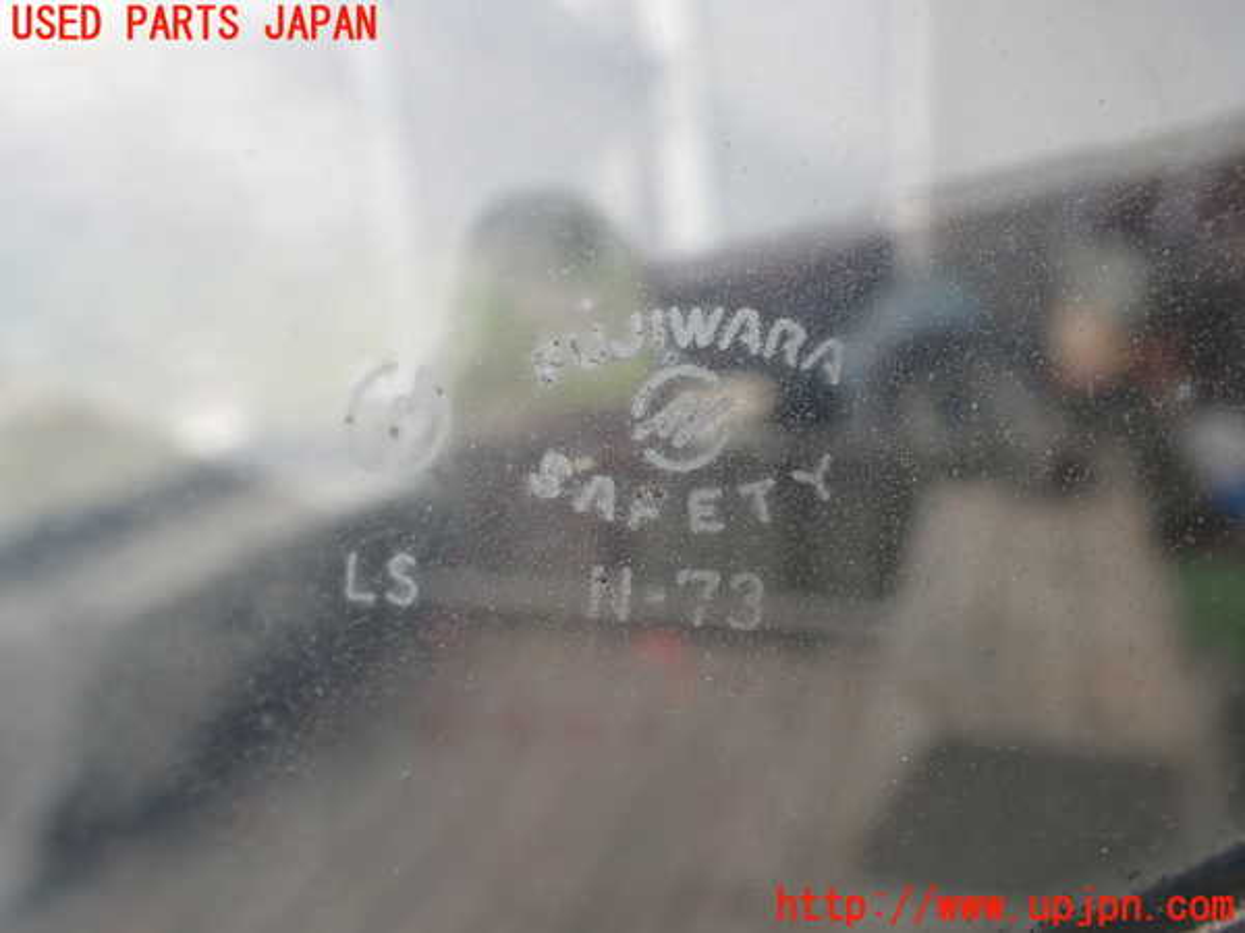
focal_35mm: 30
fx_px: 1079
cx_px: 622
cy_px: 466
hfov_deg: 60.0
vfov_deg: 46.8
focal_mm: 5.4
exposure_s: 1/160
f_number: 3.2
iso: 100
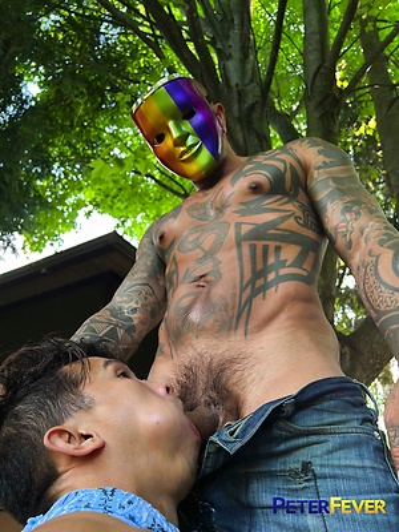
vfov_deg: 67.3
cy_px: 266
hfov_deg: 53.1
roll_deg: -2.5
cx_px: 200
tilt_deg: +34.8
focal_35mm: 26
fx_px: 400
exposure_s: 1/121
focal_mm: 5.7
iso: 100
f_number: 1.5
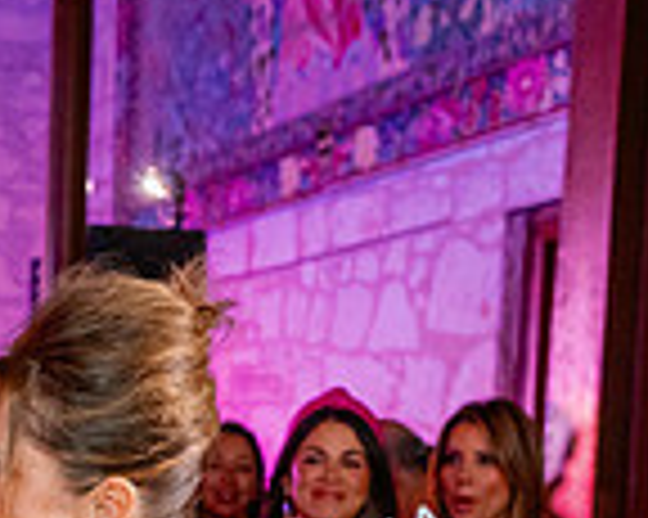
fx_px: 1744
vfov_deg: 15.9
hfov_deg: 20.3
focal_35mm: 91
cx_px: -14
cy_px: 696
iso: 2000
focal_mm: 24
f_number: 3.5
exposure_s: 1/125
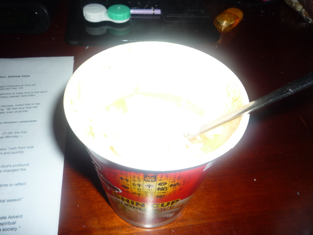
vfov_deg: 46.8
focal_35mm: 30
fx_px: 271
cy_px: 118
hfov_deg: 60.0
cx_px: 156
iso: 100
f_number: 4
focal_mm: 5.2
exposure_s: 1/30
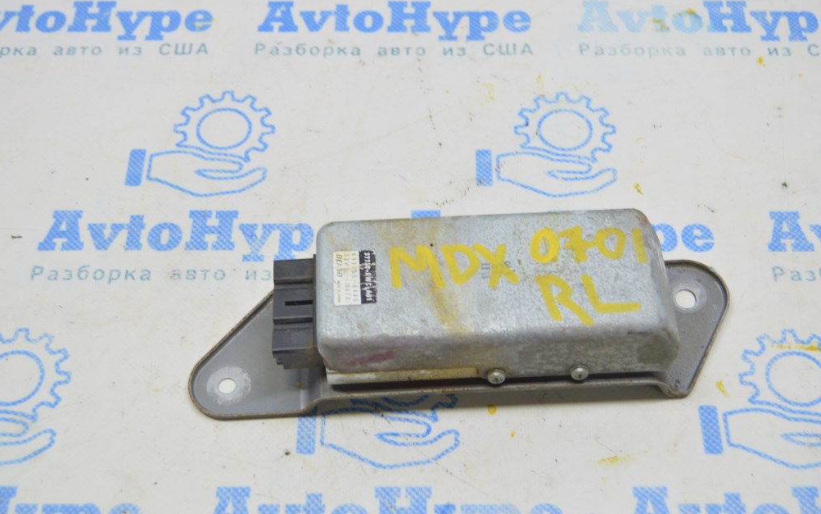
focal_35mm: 53
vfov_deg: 24.4
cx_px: 415
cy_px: 255
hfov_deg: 38.2
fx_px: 1186
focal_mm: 34
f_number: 5.6
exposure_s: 1/20
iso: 400
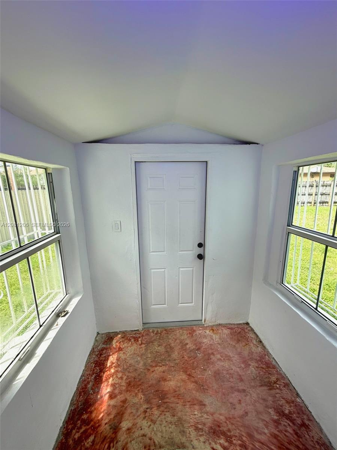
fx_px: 182
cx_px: 168
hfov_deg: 85.7
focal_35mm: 14
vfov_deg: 102.1
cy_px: 225
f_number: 2.2
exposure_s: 1/120
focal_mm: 2.22
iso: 40
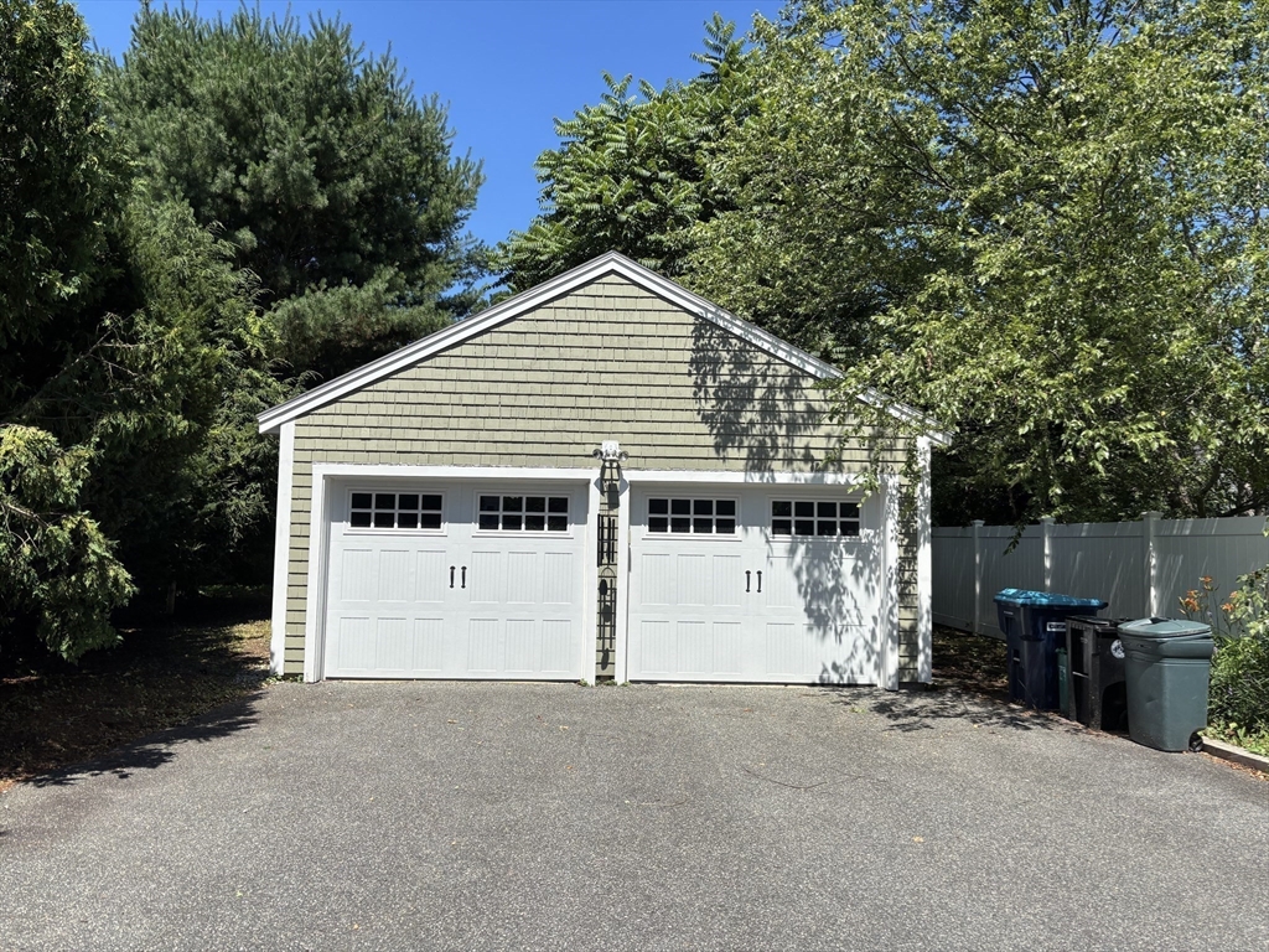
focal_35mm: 26
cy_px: 476
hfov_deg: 67.3
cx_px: 634
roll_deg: -0.9
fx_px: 953
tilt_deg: +3.4
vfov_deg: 53.1
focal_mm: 5.96
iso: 50
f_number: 1.6
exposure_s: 1/3311
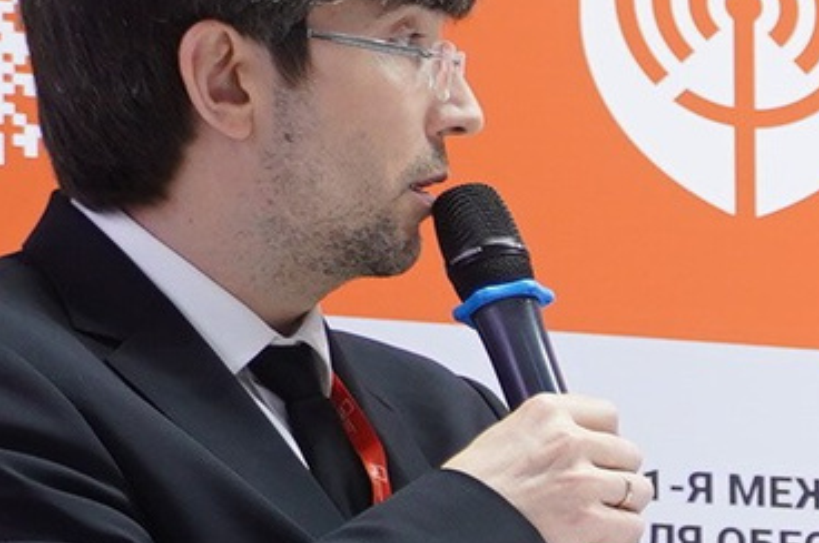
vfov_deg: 6.7
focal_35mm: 195
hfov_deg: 9.0
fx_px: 4428
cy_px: 1266
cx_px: 2241
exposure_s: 1/100
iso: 640
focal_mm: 28
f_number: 3.2
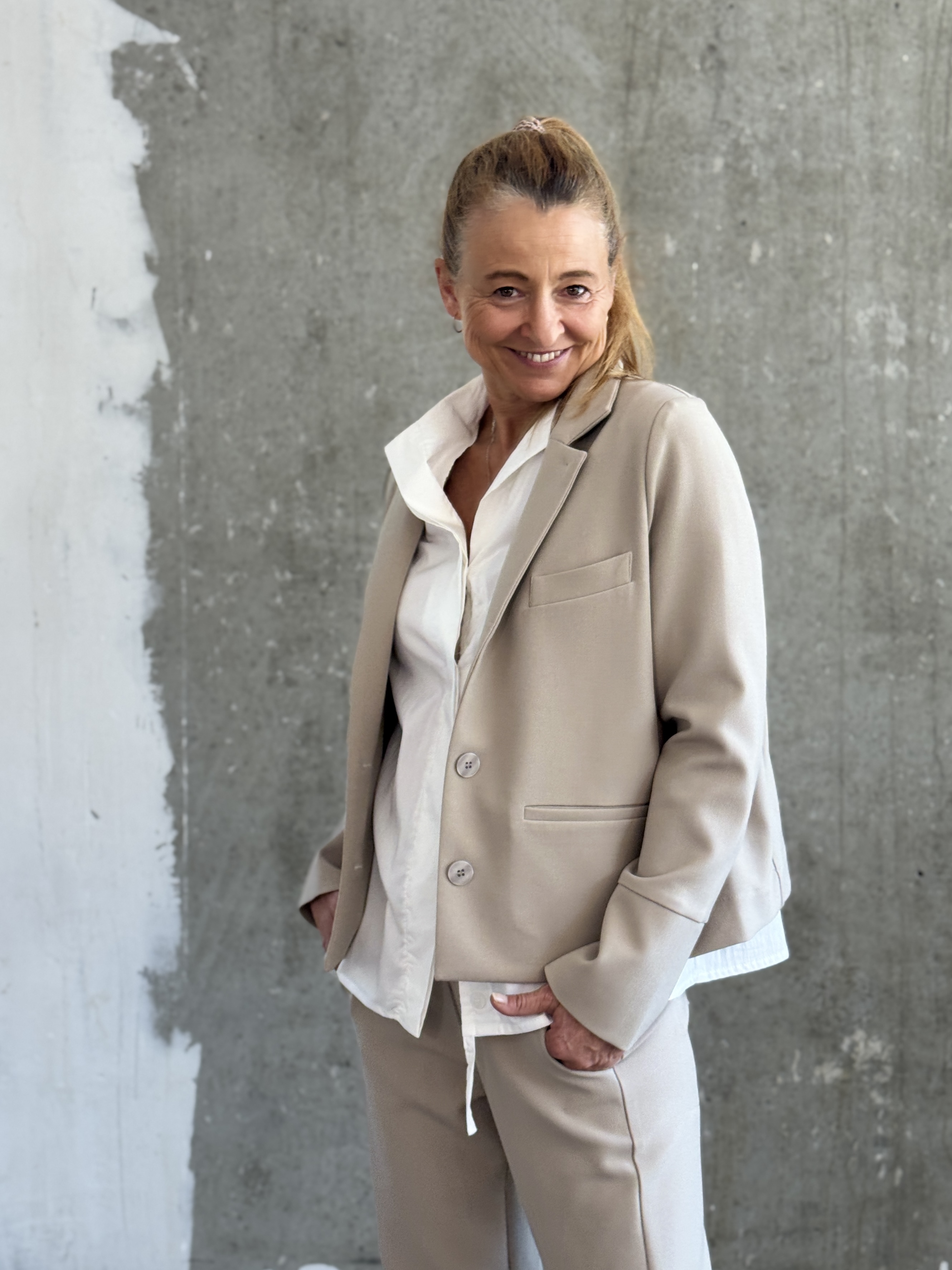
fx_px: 1760
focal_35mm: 48
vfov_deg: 39.7
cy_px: 635
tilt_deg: -4.3
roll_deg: -1.6
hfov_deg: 30.3
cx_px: 476
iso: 80
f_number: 1.78
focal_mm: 6.76
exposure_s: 1/100
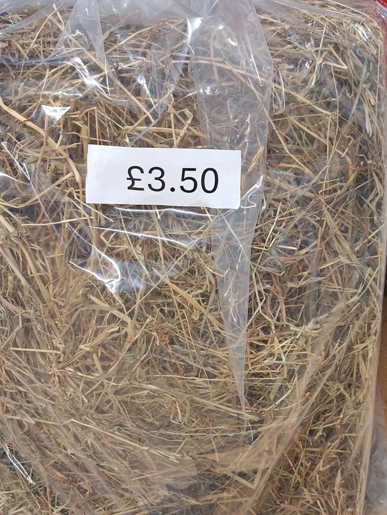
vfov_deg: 42.8
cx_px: 194
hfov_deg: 32.9
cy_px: 303
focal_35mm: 44
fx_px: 656
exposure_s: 1/50
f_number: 1.8
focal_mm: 5.54
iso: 160
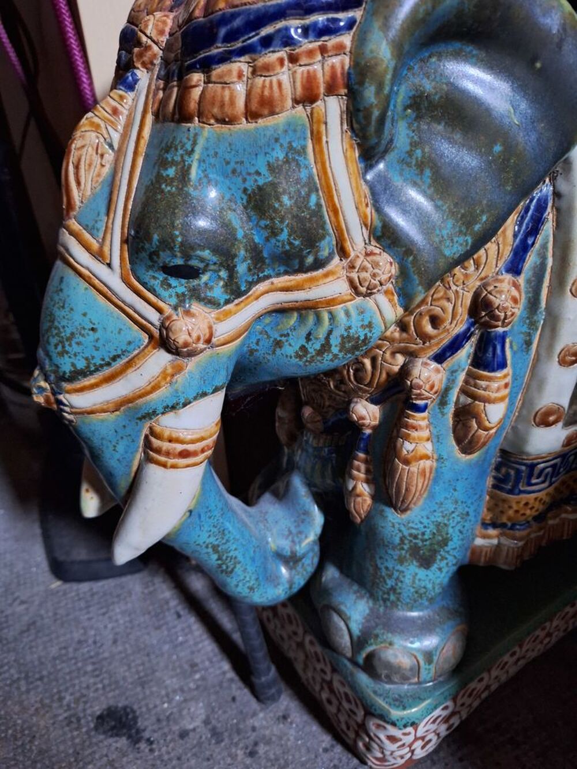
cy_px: 384
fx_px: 511
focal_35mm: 23
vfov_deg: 73.9
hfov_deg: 58.9
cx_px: 288
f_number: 1.8
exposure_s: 1/20
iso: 1000
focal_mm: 5.54
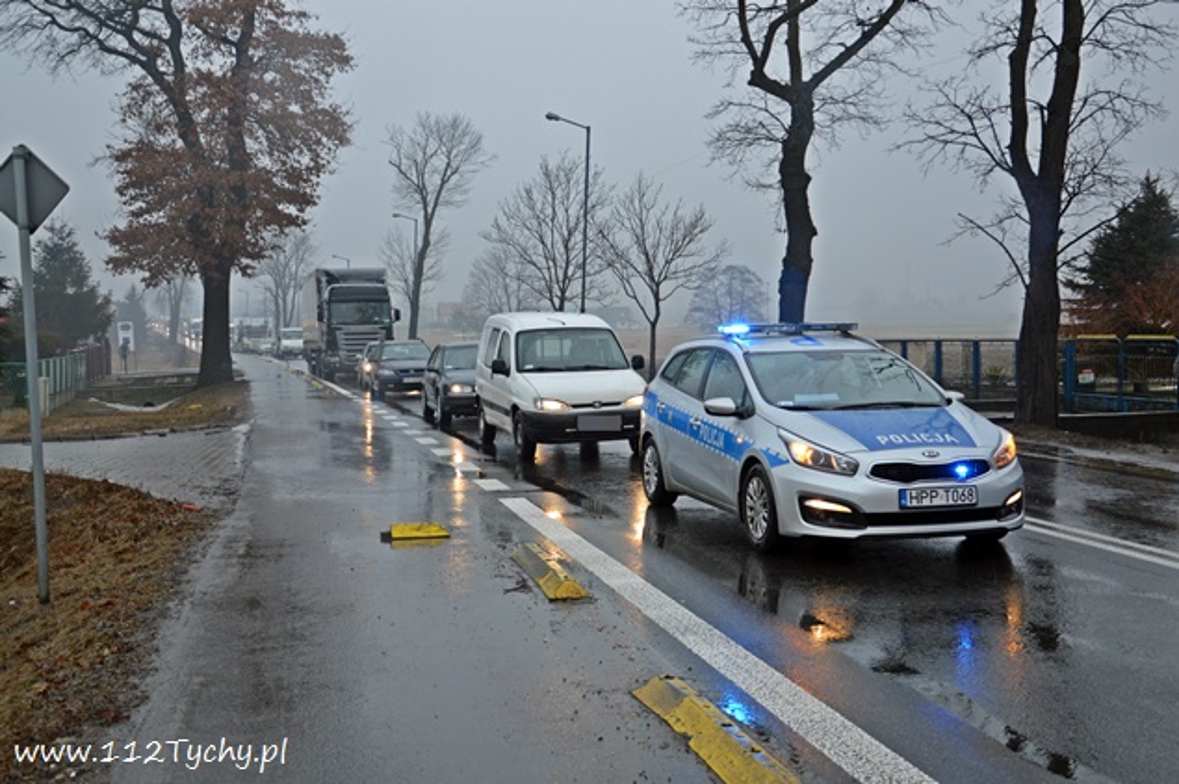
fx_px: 1374
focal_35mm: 42
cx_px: 590
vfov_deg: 31.8
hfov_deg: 46.4
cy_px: 392
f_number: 5.6
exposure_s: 1/125
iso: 360
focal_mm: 28
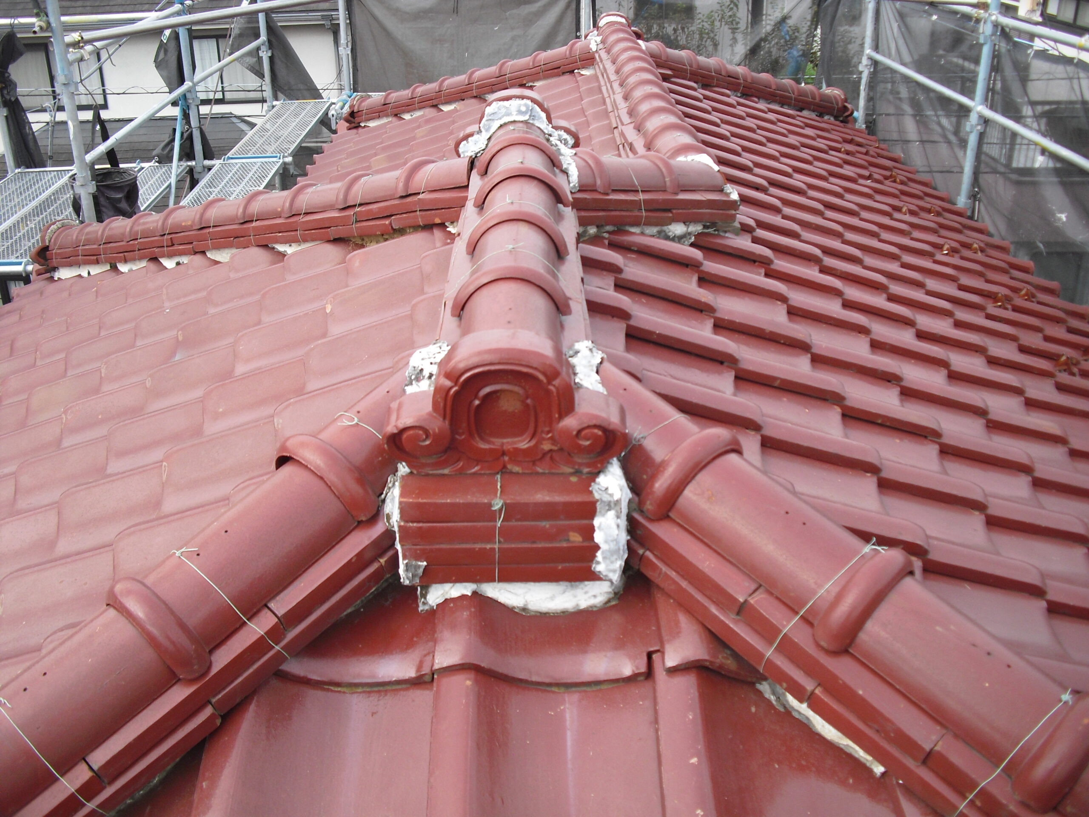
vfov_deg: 39.7
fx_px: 1133
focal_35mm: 36
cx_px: 544
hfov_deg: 51.4
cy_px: 408
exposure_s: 1/400
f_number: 3.1
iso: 100
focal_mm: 6.3
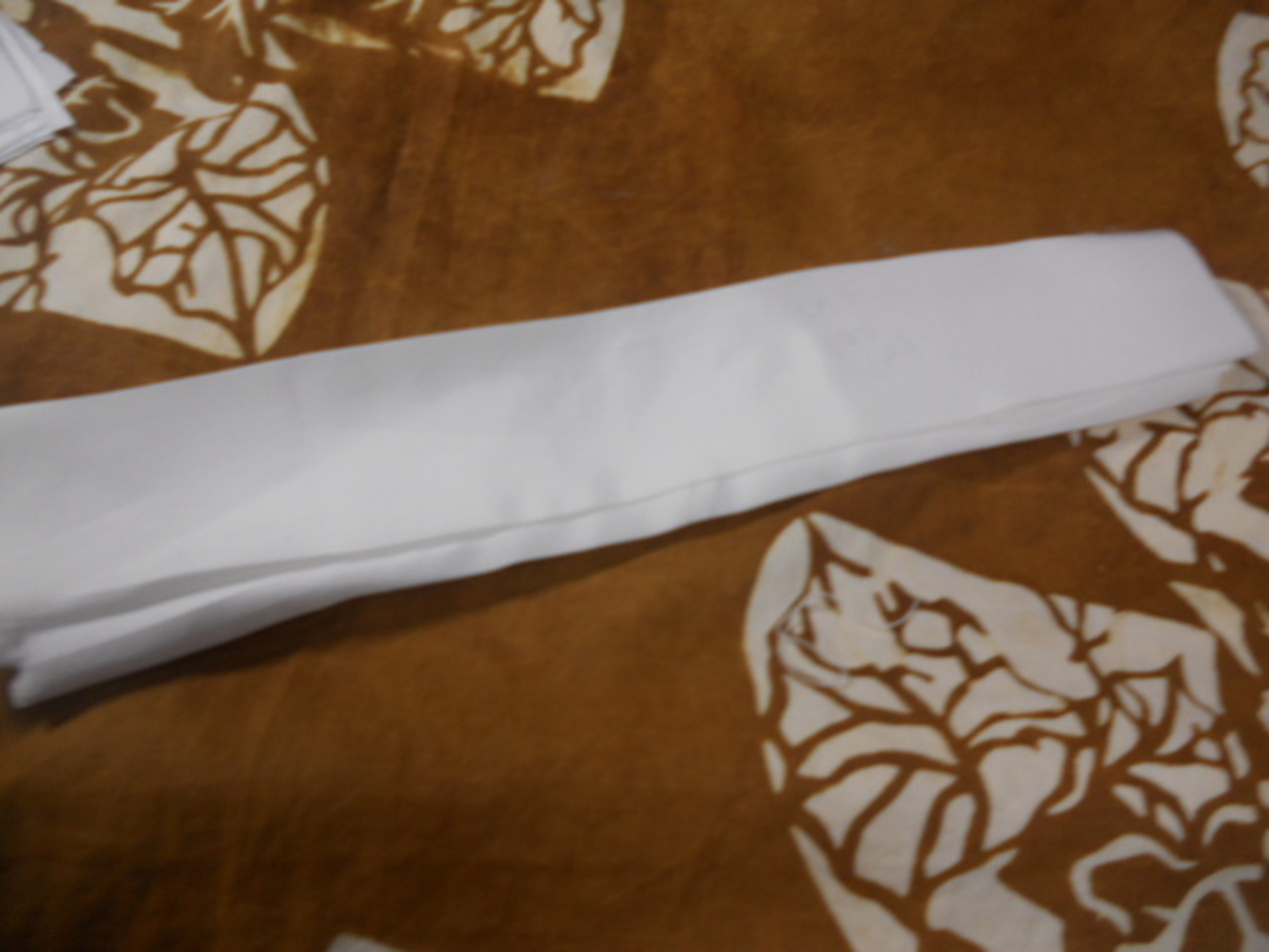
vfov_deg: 51.4
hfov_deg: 65.3
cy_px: 476
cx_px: 634
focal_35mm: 27
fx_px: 990
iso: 80
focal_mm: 4.9
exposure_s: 1/40
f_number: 3.2
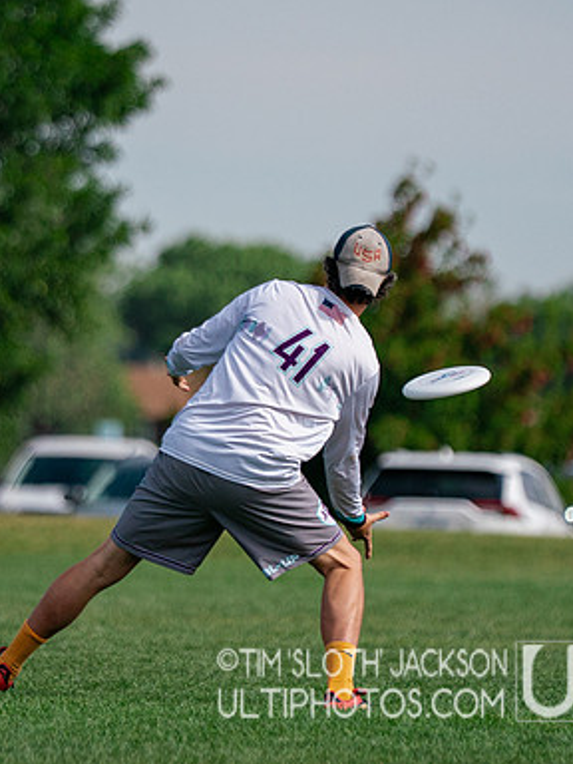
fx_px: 10682
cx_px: 225
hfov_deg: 3.1
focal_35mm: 484
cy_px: 347
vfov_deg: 4.1
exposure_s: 1/10000
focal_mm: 200
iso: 500
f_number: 2.8
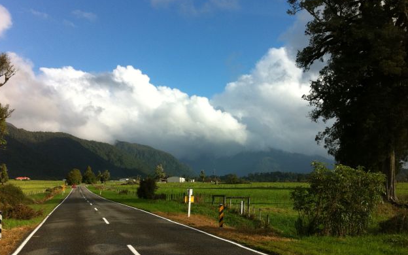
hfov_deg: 51.5
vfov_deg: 33.6
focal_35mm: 38
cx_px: 200
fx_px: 423
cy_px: 138
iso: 80
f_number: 2.8
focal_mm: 3.85
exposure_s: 1/943
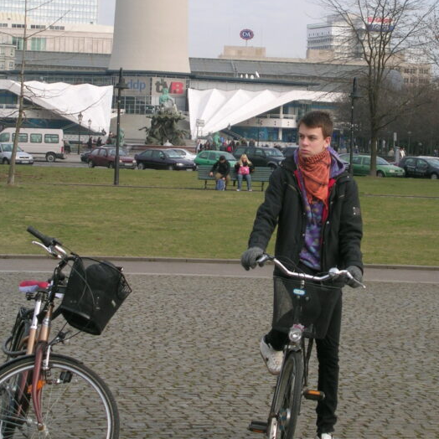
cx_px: 220
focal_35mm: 125
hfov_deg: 14.0
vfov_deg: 13.9
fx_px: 1794
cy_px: 145
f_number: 4.9
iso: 50
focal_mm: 16.2
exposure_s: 1/209
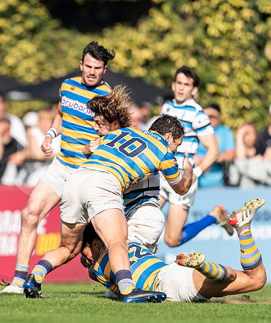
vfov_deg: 2.4
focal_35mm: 780
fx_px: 7607
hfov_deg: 2.0
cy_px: 149
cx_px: -3
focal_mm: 400
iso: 100
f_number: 2.8
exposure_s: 1/1250
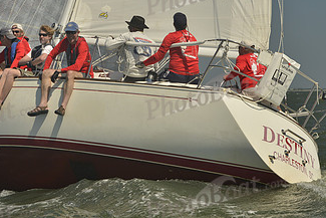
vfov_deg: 11.0
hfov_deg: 16.3
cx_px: 94
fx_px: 1132
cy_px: 56
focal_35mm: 125
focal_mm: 70
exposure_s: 1/1000
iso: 280
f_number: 8
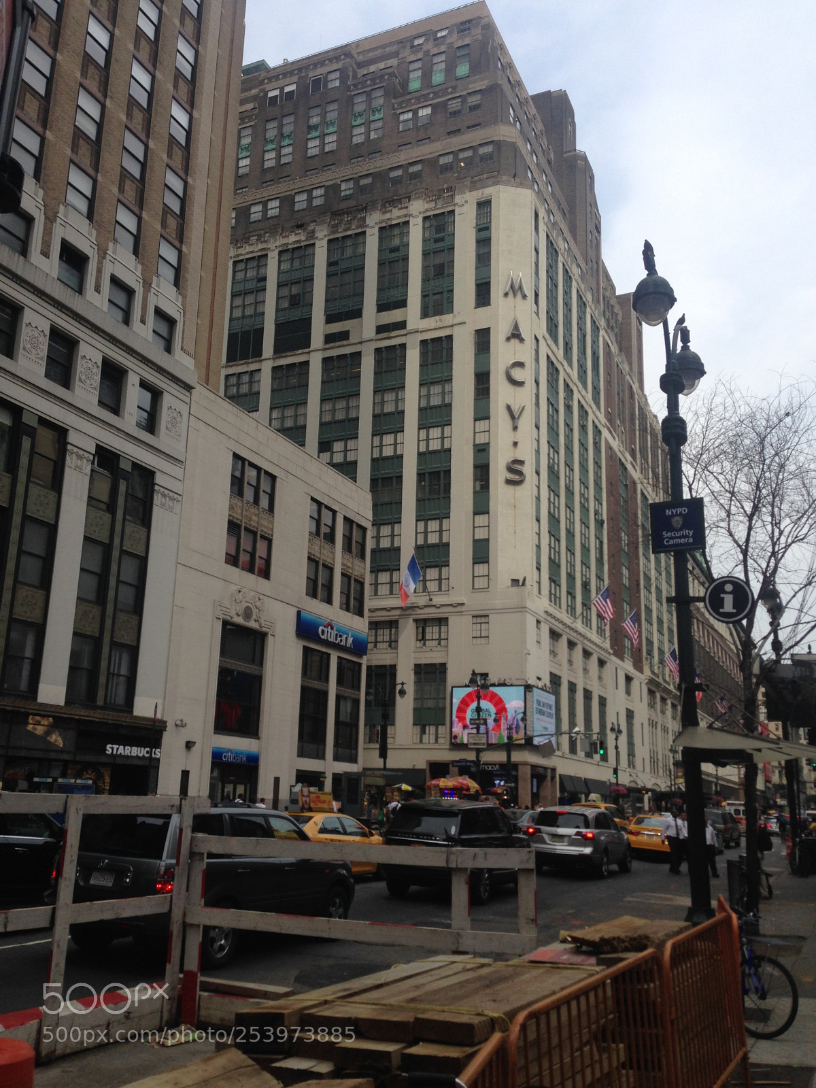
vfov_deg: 55.4
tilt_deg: +17.7
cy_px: 544
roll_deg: -2.4
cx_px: 408
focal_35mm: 33
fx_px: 1037
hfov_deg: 42.9
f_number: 2.4
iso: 50
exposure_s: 1/1043
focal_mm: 4.12
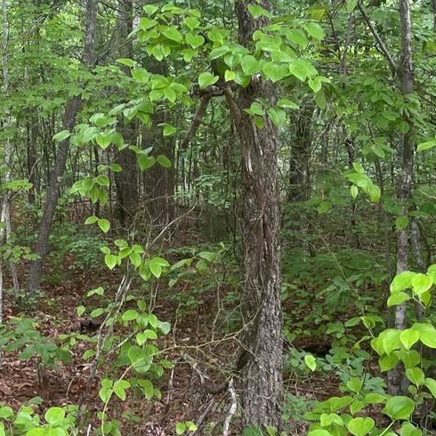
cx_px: -18
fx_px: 855
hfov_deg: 26.8
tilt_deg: -2.6
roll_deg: -0.2
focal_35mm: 60
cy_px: 127
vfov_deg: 28.3
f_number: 1.6
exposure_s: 1/121
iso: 125
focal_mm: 5.1
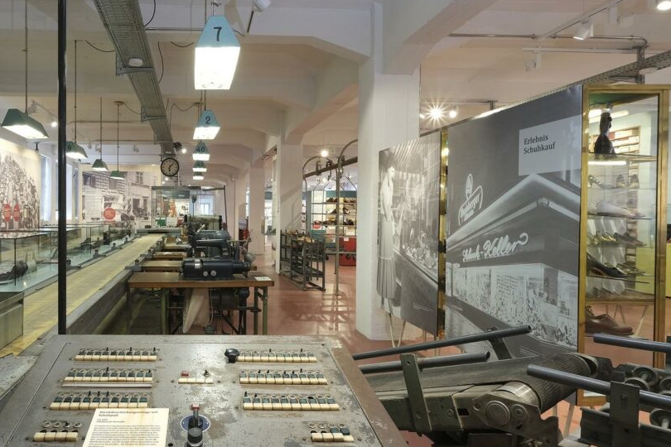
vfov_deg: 51.3
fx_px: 466
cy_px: 223
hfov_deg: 68.8
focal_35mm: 25
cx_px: 206
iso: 160
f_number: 8
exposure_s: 1/4
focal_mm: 10
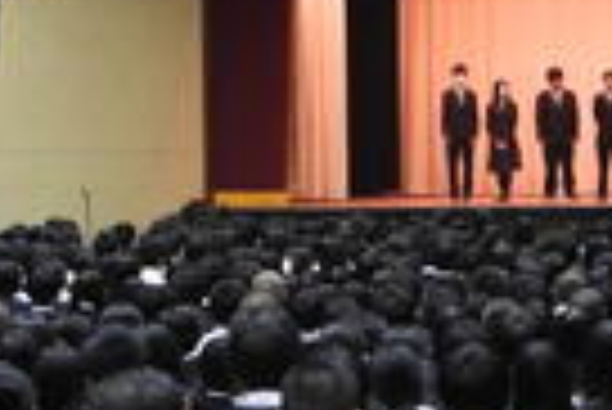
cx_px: 716
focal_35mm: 153
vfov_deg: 9.0
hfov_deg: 13.1
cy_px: 176
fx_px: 2604
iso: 400
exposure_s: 1/25
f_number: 4
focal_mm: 9
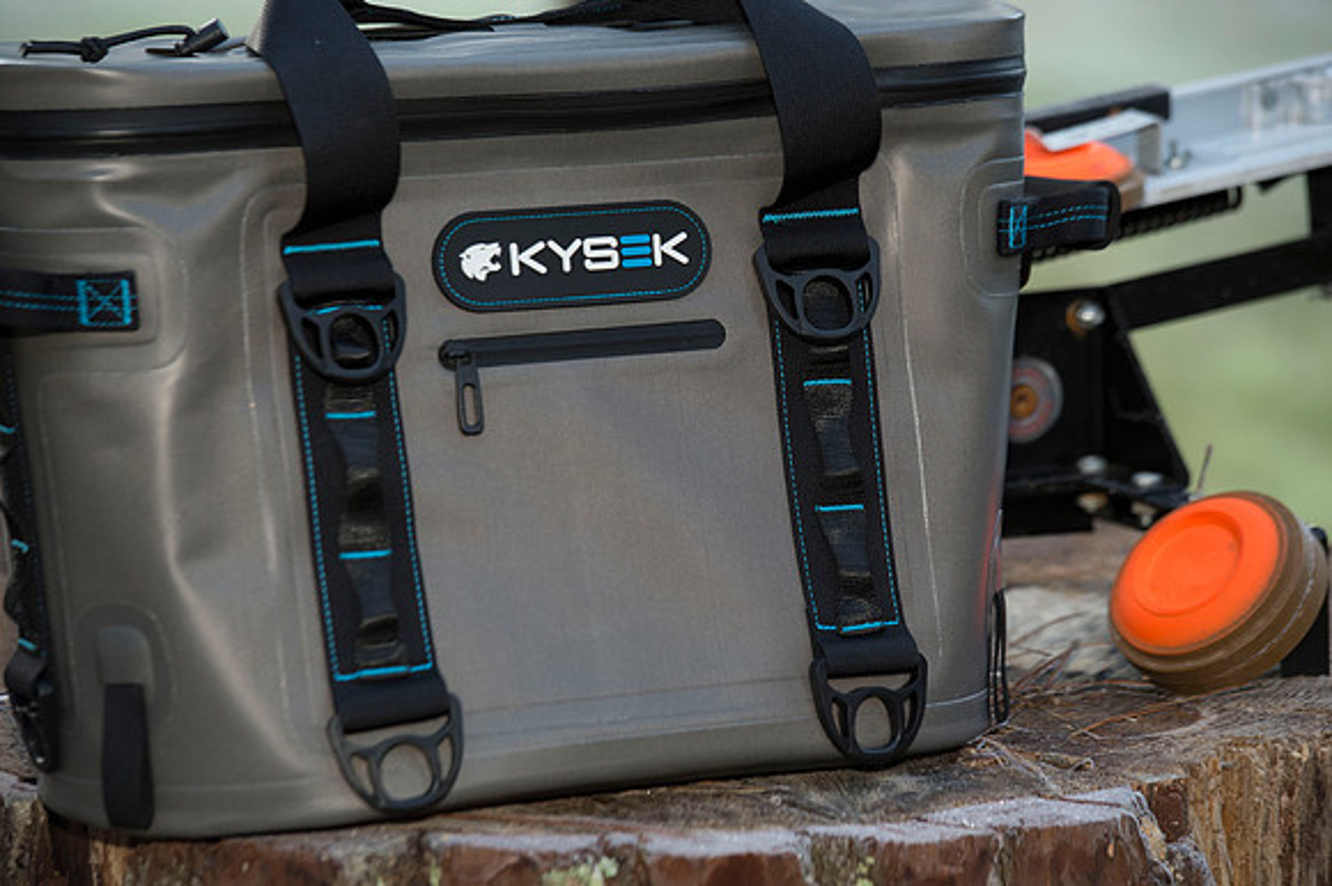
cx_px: 666
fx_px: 6471
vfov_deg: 7.8
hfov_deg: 11.8
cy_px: 443
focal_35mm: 175
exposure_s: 1/200
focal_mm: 175
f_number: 5
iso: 2500
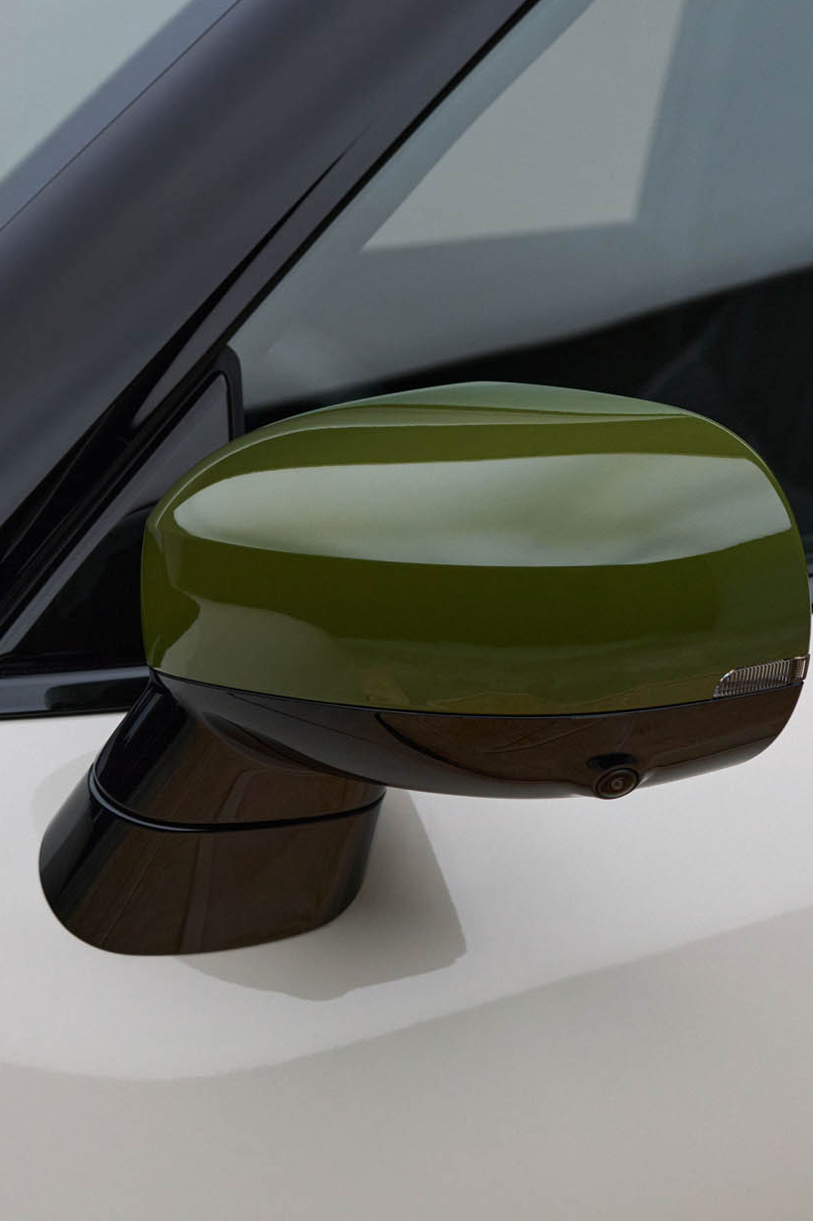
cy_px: 498
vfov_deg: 21.4
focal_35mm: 95
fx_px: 3219
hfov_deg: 14.4
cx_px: 516
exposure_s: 1/80
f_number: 5
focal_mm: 50
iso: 1000
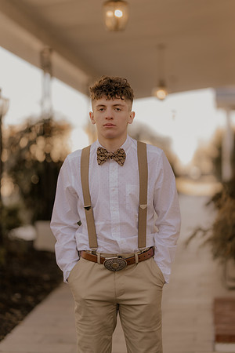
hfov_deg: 16.1
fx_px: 832
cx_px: 118
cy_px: 176
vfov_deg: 23.9
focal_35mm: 85
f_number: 1.4
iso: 200
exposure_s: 1/1000
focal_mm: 85
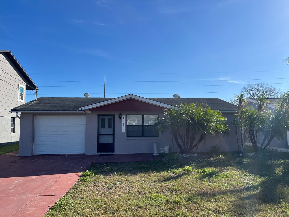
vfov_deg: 53.1
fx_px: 217
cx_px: 144
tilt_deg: +3.7
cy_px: 108
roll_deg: +0.4
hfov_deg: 67.3
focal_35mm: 26
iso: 50
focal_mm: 5.1
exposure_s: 1/4149
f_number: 1.6
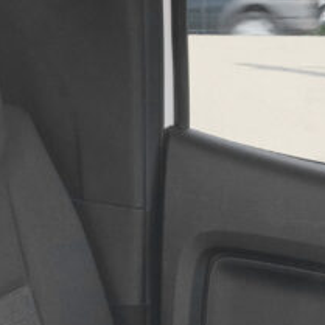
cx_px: -28
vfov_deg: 13.8
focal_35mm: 121
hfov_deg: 14.1
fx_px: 1285
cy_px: 444
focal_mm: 19.2
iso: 2000
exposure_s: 1/50
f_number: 9
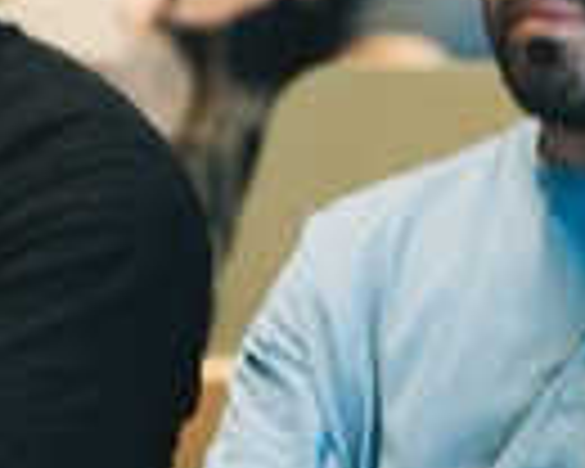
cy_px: 108
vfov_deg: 4.6
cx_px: -261
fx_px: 5887
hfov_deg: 5.6
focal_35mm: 340
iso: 1000
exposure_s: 1/160
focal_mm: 98
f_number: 3.2
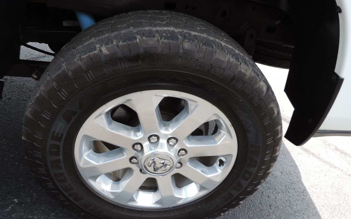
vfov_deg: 45.8
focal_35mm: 27
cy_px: 129
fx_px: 258
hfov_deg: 68.4
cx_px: 177
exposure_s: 1/200
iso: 80
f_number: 3
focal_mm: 4.3
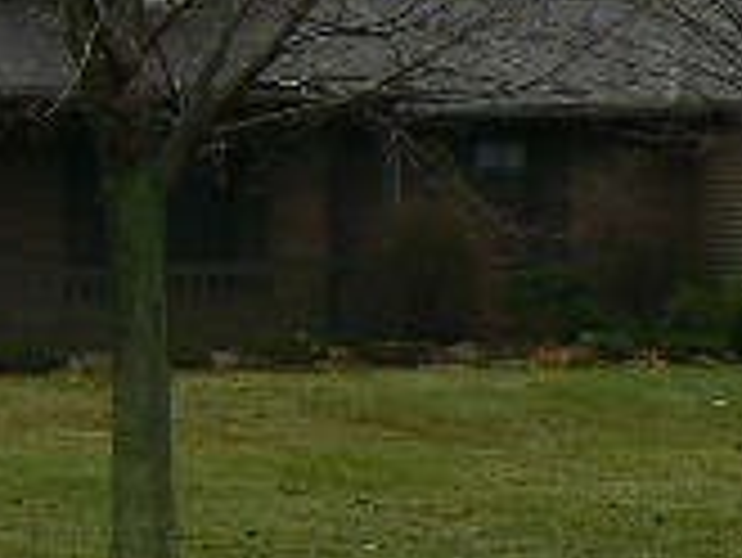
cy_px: -194
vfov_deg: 7.7
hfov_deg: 10.4
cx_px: 166
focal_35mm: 190
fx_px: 4076
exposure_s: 1/100
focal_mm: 6
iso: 80
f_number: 5
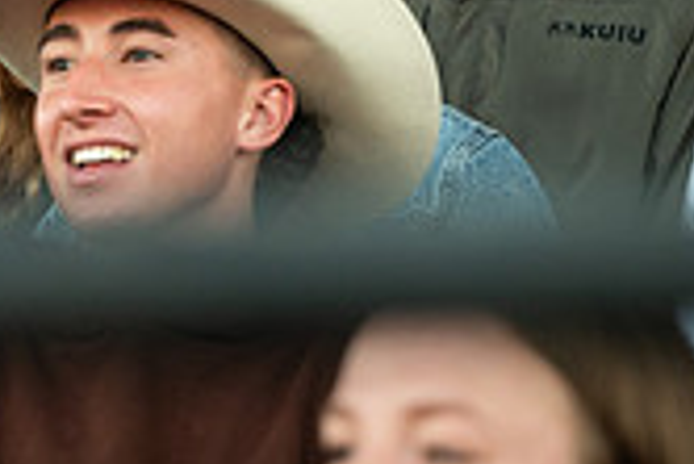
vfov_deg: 4.0
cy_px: -334
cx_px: -255
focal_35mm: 345
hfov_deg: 5.9
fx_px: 6656
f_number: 3.2
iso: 1250
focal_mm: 99
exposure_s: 1/200
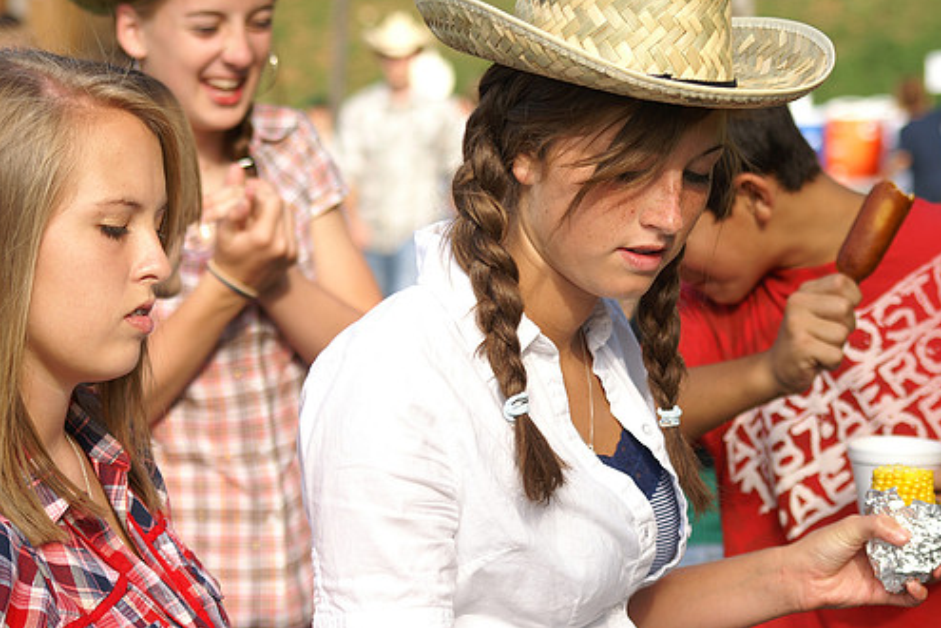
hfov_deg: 16.7
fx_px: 3215
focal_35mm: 123
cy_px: 278
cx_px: 508
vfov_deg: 11.1
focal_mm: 70
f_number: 5.6
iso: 100
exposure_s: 1/320
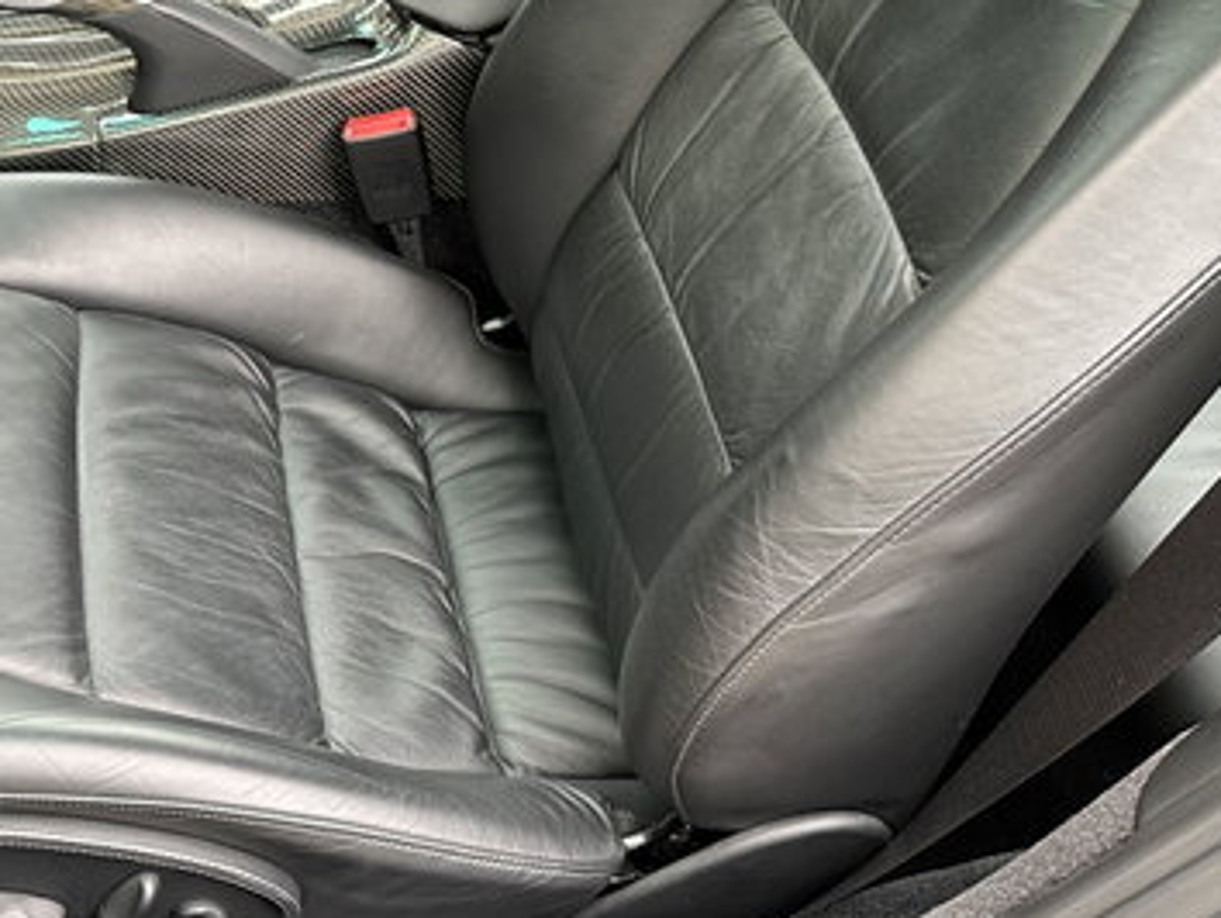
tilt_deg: -40.6
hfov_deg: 32.8
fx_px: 1835
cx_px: -83
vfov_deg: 27.9
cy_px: 324
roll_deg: +1.3
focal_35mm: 52
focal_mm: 6.86
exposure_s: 1/121
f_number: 1.78
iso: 200
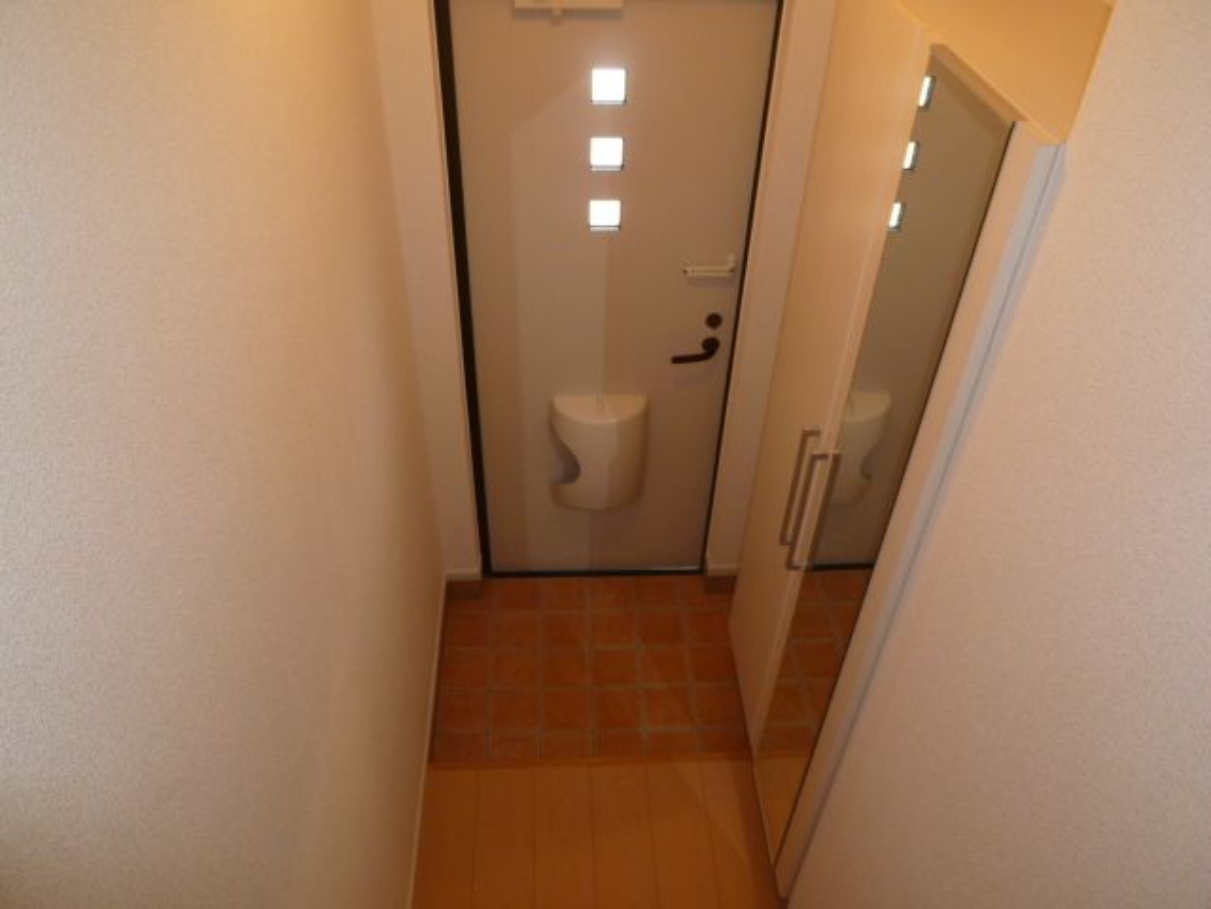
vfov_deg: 54.9
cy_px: 454
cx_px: 606
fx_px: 875
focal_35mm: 25
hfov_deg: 69.4
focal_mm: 4.5
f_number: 2.8
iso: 160
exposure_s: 1/30
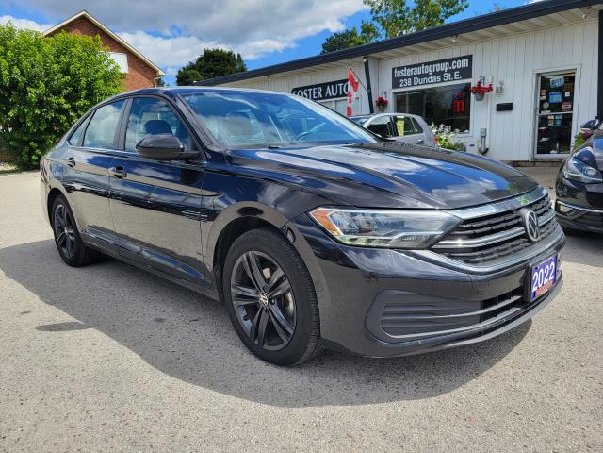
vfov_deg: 53.1
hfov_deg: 67.3
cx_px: 302
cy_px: 226
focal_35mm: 26
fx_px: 453
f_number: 1.8
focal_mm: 5.4
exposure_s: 1/1601
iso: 40
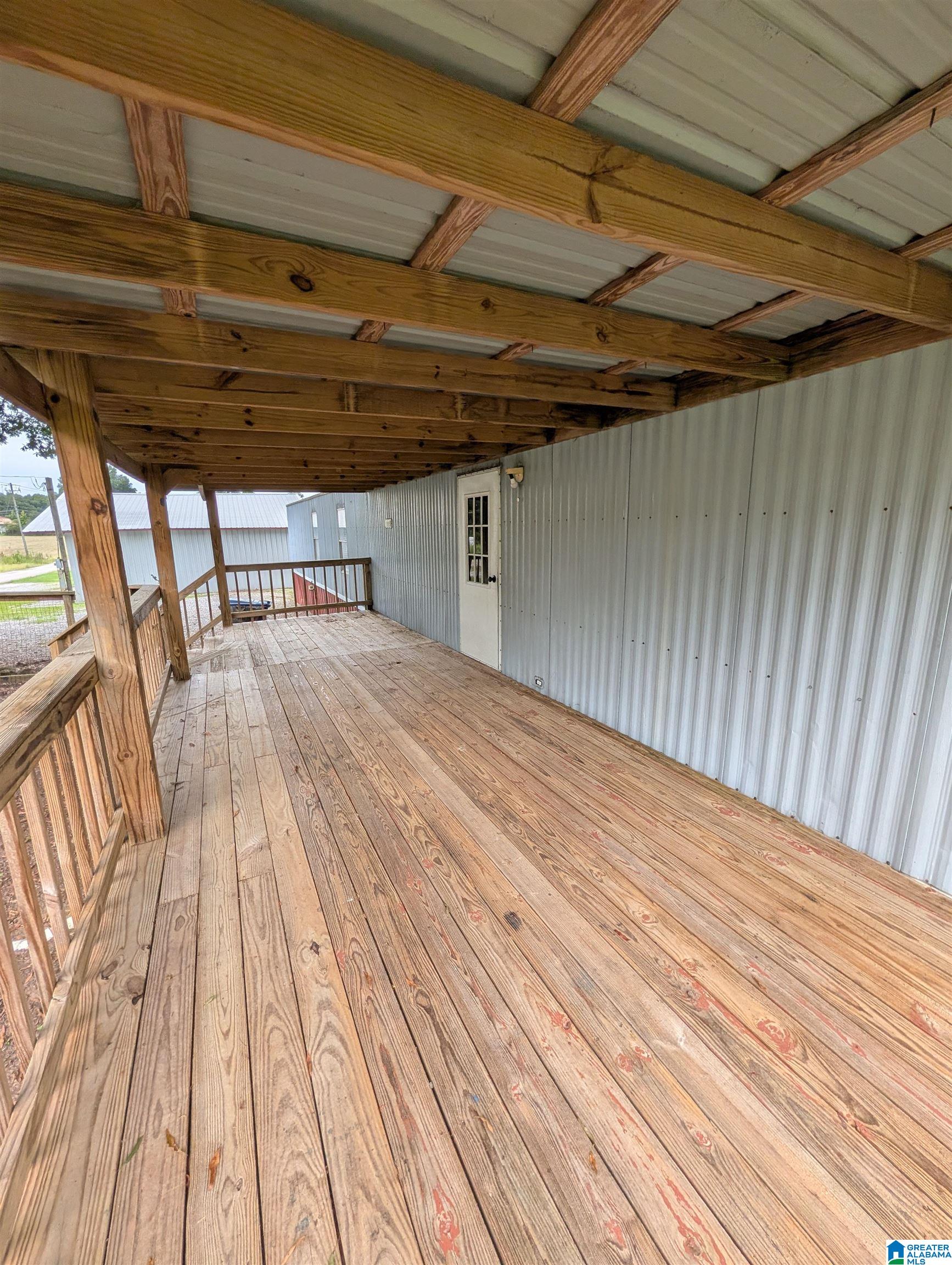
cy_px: 632
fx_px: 439
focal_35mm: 12
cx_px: 476
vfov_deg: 110.5
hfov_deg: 94.6
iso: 51
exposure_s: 1/390
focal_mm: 2.02
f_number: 1.7
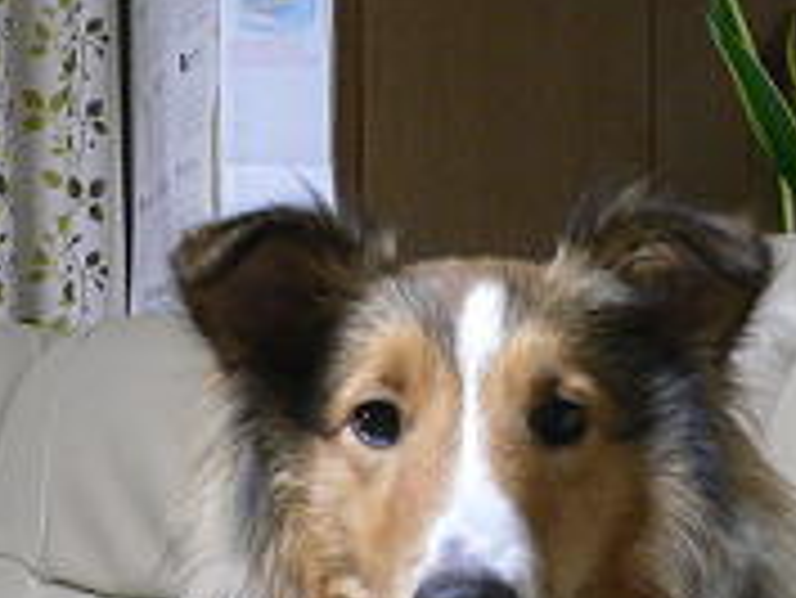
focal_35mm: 76
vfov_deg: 19.0
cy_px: 553
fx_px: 1749
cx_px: 490
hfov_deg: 25.6
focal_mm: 5.8
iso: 200
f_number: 2.8
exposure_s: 1/8
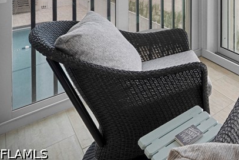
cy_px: -49
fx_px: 213
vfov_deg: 31.5
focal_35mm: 32
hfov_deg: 39.4
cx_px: 296
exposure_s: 1/320
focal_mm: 12
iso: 2000
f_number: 11
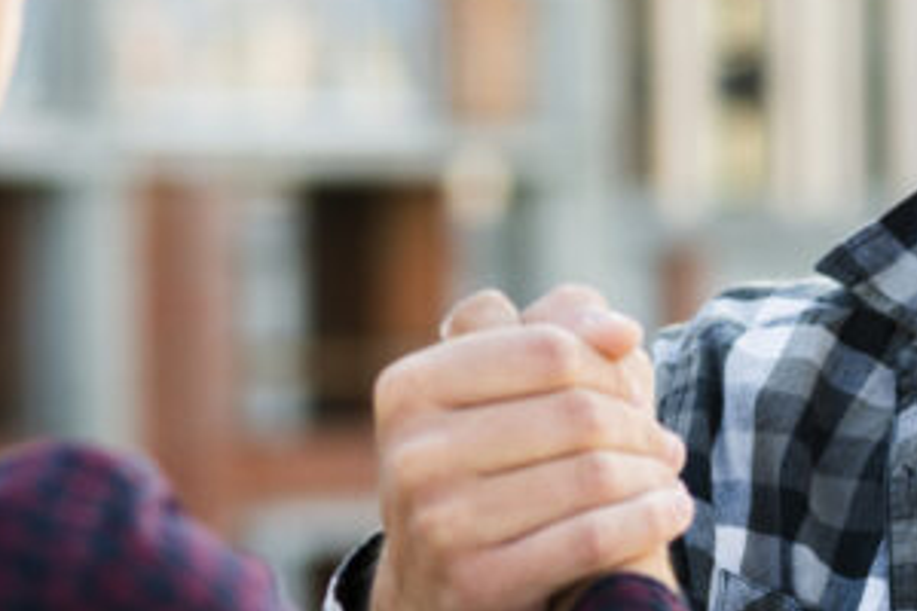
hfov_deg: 7.1
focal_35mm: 290
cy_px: 362
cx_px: 868
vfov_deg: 4.7
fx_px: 7386
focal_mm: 85
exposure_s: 1/320
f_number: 3.5
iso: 250
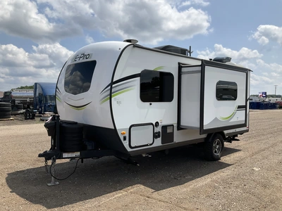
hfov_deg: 61.7
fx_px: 236
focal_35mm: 29
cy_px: 106
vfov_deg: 48.2
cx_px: 141
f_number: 1.8
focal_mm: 3
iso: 25
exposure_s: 1/2959
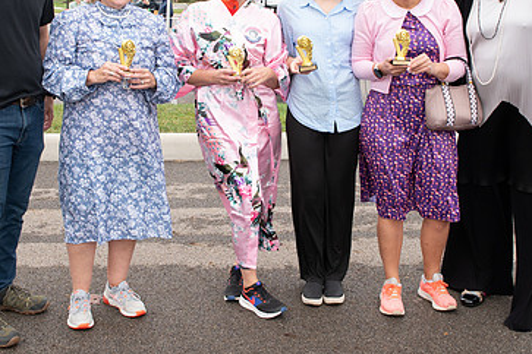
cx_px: 257
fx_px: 724
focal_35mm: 49
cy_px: 108
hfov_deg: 40.3
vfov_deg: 27.3
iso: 640
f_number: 7.1
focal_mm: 24
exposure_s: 1/200
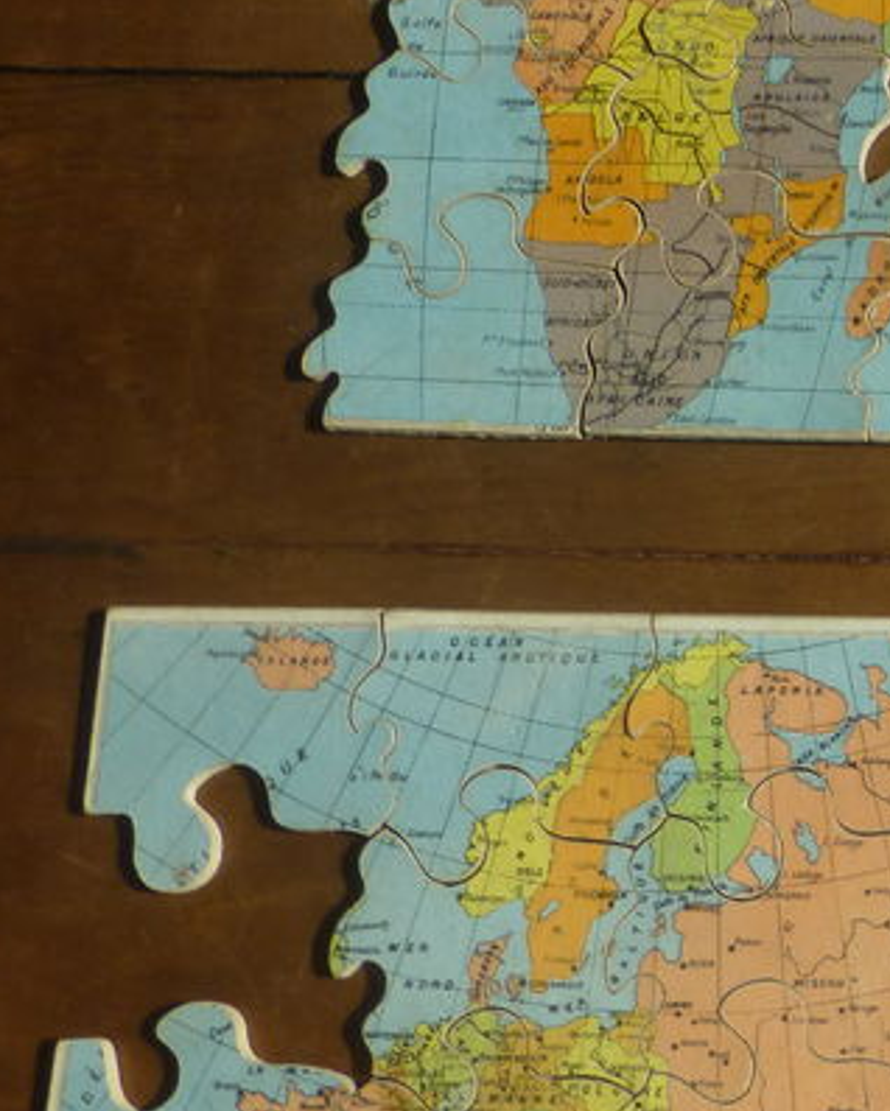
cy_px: 596
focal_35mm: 59
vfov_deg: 31.9
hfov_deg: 21.4
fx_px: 1941
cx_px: 1366
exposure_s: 1/100
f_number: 3.5
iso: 100
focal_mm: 4.3
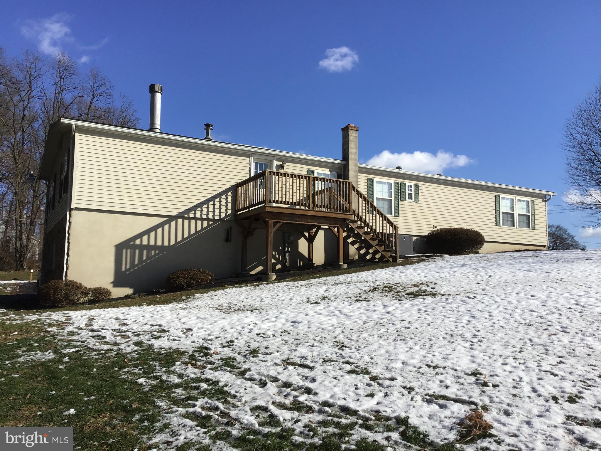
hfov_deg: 58.4
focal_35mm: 31
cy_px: 226
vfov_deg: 45.4
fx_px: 538
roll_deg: +0.2
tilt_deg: +6.6
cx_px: 300
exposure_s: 1/2092
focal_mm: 3.3
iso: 25
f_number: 2.4
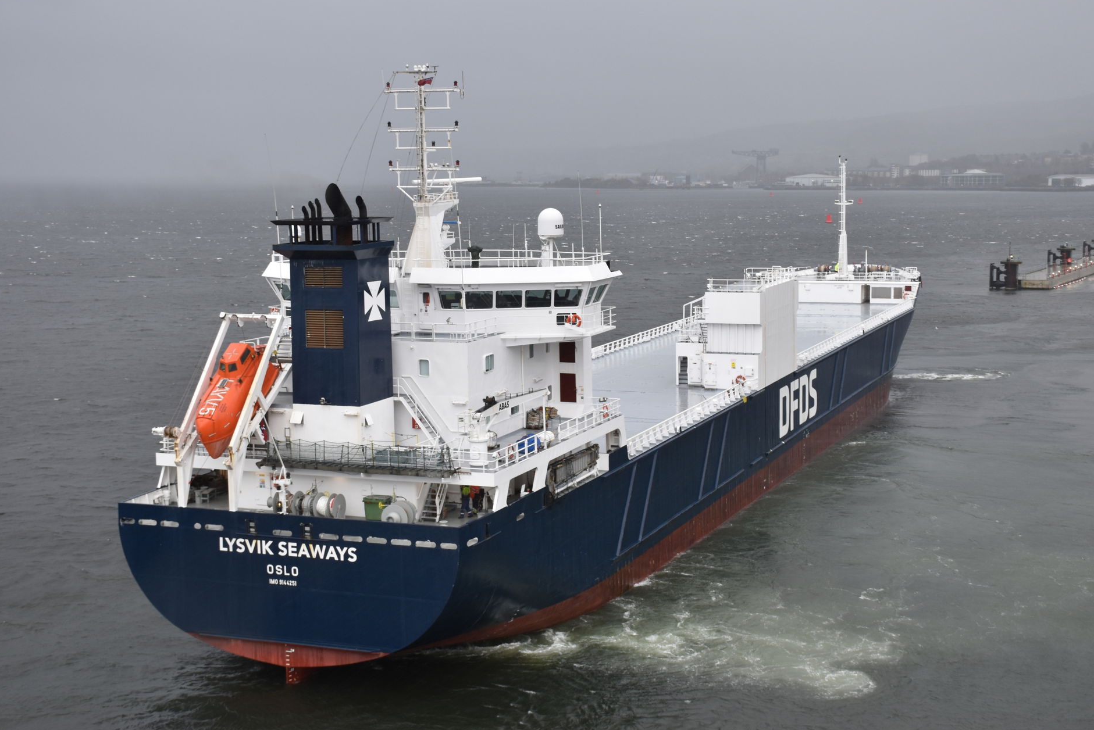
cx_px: 546
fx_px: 1490
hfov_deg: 40.3
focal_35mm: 49
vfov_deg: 27.6
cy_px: 365
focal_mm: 32
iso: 400
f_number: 5.6
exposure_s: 1/125
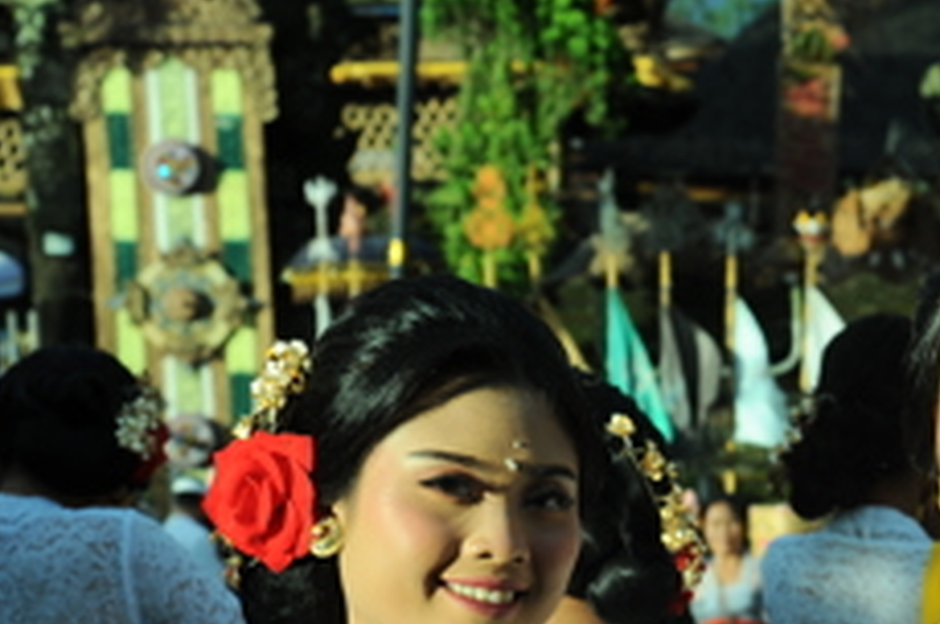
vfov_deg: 6.5
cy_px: 665
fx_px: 5449
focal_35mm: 209
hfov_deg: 9.8
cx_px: 1047
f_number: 10
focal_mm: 92
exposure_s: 1/125
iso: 200
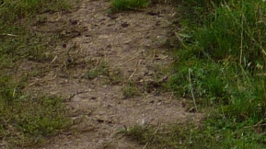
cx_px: 792
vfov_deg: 4.3
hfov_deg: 7.5
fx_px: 1797
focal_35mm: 255
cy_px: -477
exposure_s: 1/1000
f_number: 2.8
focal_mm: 5.5
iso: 80
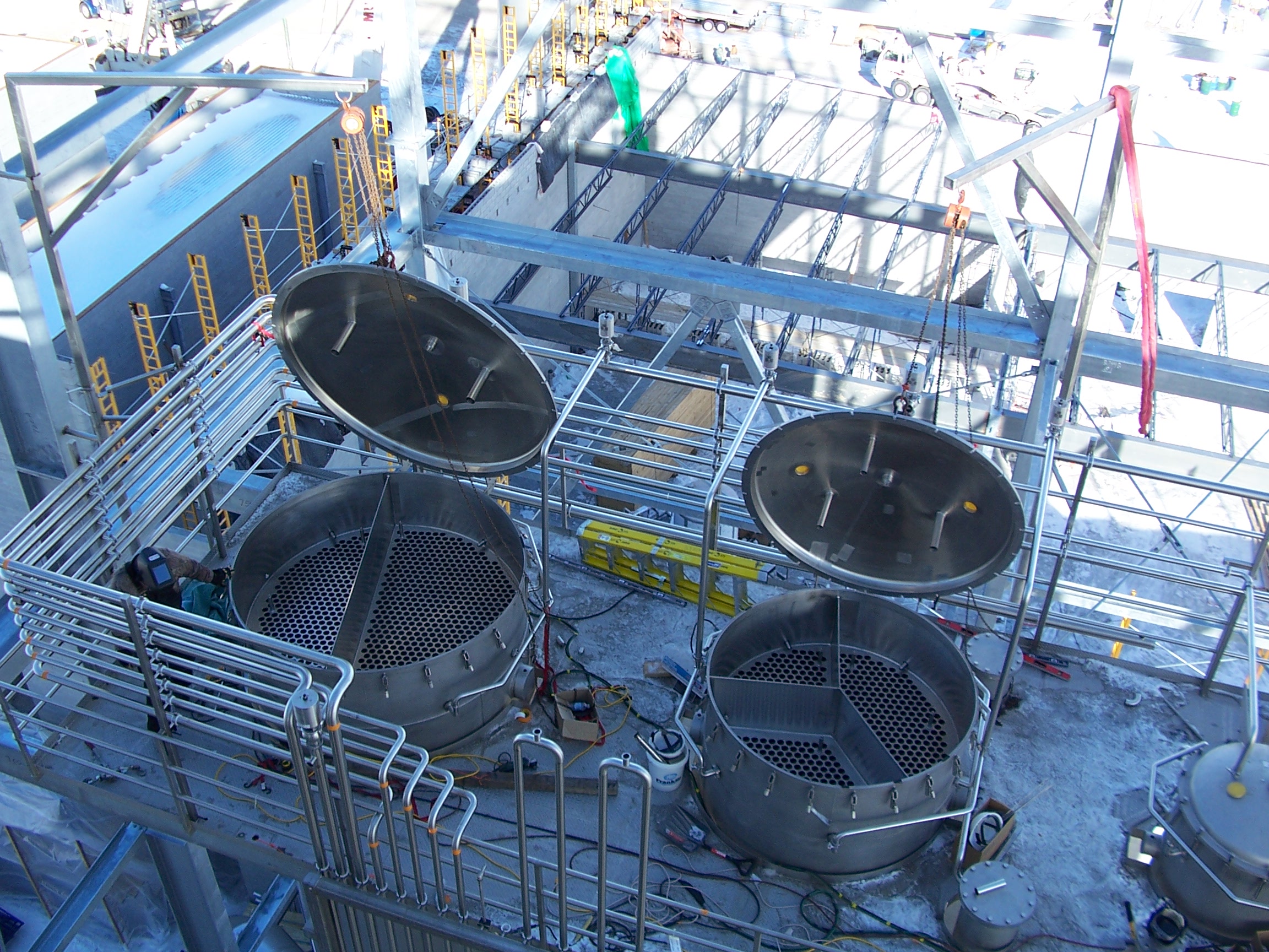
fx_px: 1283
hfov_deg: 52.6
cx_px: 634
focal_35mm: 35
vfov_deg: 40.7
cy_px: 476
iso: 80
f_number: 2.8
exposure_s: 1/500
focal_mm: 6
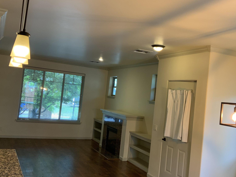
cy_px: 86
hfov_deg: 46.6
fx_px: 273
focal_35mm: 40
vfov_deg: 36.0
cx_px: 136
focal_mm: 3
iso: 64
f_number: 1.8
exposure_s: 1/60
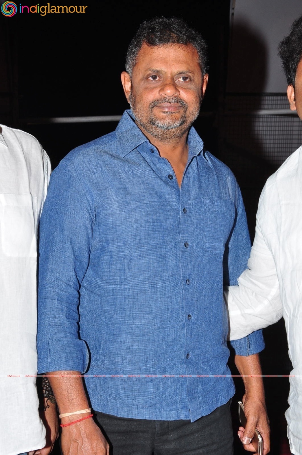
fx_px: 909
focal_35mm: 72
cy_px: 228
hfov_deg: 18.9
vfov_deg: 28.1
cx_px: 151
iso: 500
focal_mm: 48
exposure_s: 1/125
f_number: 11
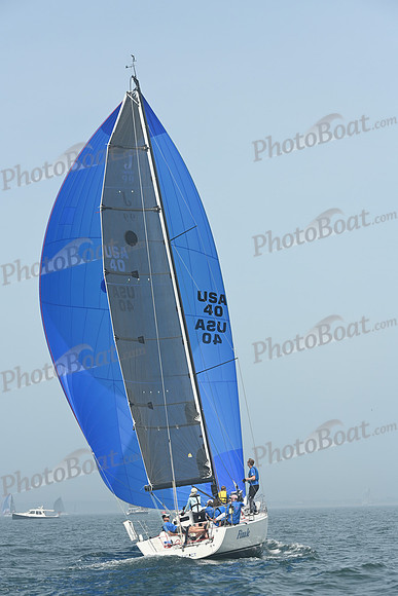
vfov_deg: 20.8
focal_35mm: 98
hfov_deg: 14.0
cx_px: 199
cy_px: 298
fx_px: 1624
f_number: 7.1
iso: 320
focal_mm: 98
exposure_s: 1/1250
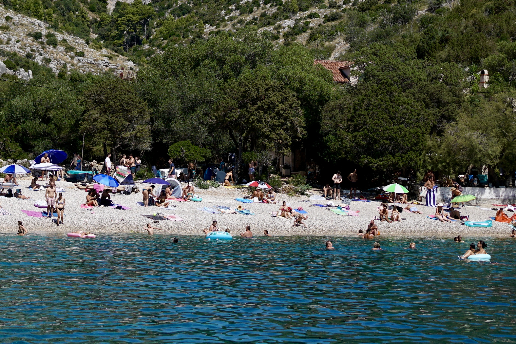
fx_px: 1562
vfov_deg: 12.4
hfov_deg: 18.7
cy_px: -1
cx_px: 207
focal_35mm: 109
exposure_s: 1/4000
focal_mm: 35
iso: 200
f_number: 3.5
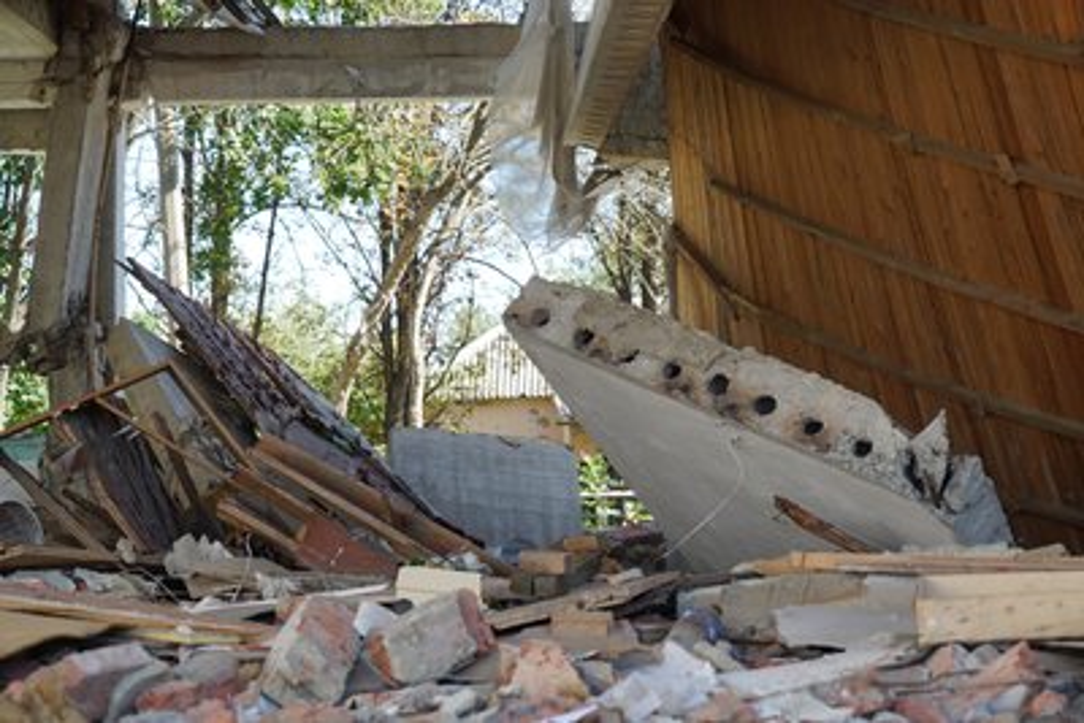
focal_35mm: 70
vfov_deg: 19.5
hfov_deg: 28.8
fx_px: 2108
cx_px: 542
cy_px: 362
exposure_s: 1/100
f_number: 5.6
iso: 100
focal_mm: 70
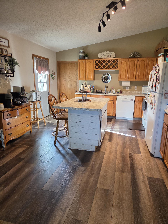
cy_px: 112
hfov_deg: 58.9
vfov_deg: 73.9
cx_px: 84
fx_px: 149
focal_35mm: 23
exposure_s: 1/120
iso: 320
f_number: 1.8
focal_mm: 5.4
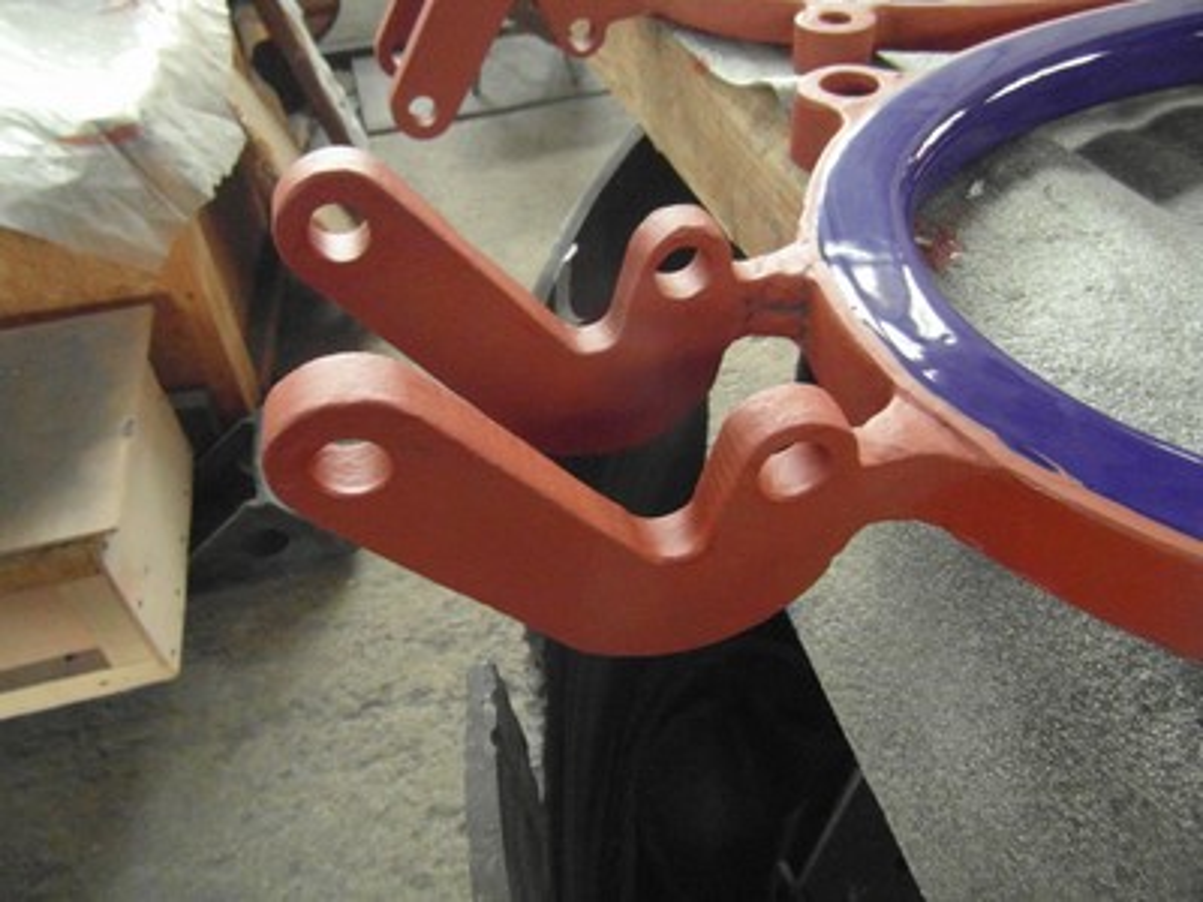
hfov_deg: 71.6
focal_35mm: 24
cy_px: 451
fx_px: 834
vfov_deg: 56.8
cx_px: 602
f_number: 3.2
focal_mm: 4
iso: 800
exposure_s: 1/20
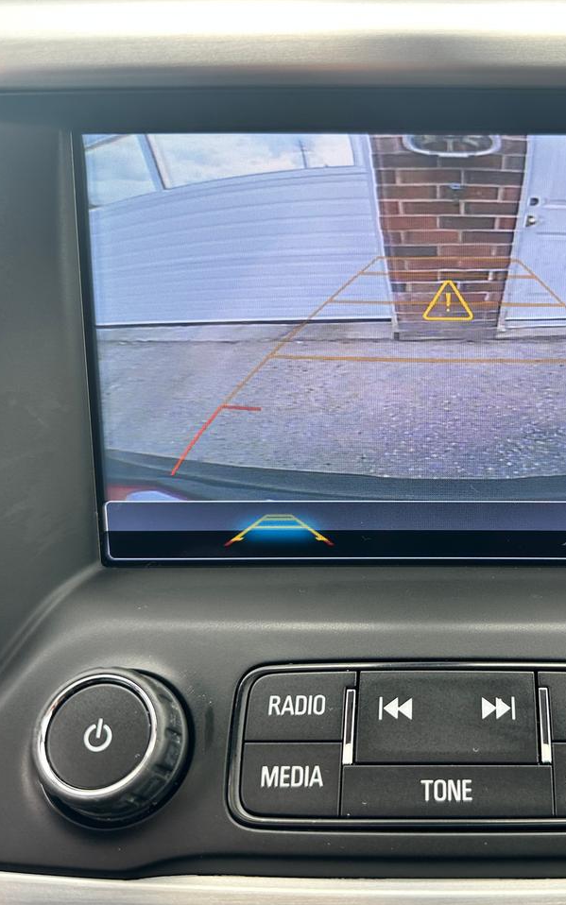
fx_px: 839
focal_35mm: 34
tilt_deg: -21.0
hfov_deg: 36.2
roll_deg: -0.4
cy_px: 452
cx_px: 444
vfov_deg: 56.7
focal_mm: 6.86
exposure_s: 1/121
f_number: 1.78
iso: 64
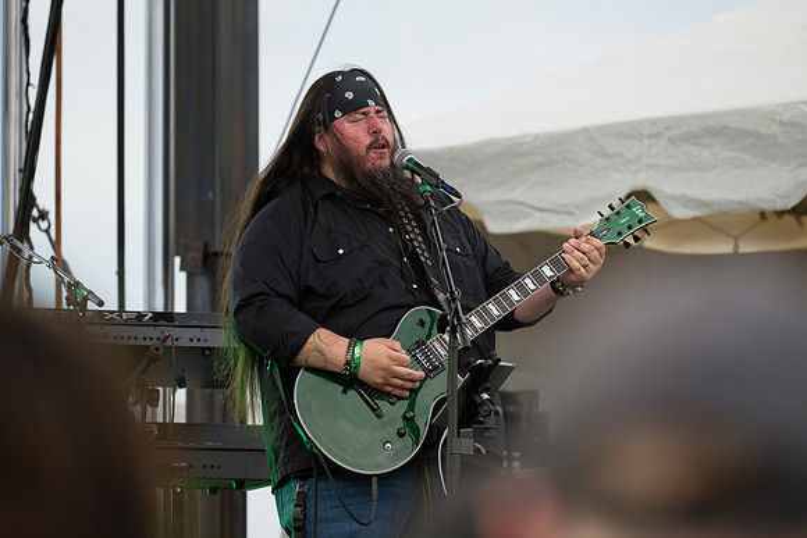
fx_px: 5605
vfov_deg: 5.5
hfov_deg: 8.2
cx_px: 404
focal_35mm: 250
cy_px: 269
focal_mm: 250
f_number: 5
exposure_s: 1/500
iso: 500
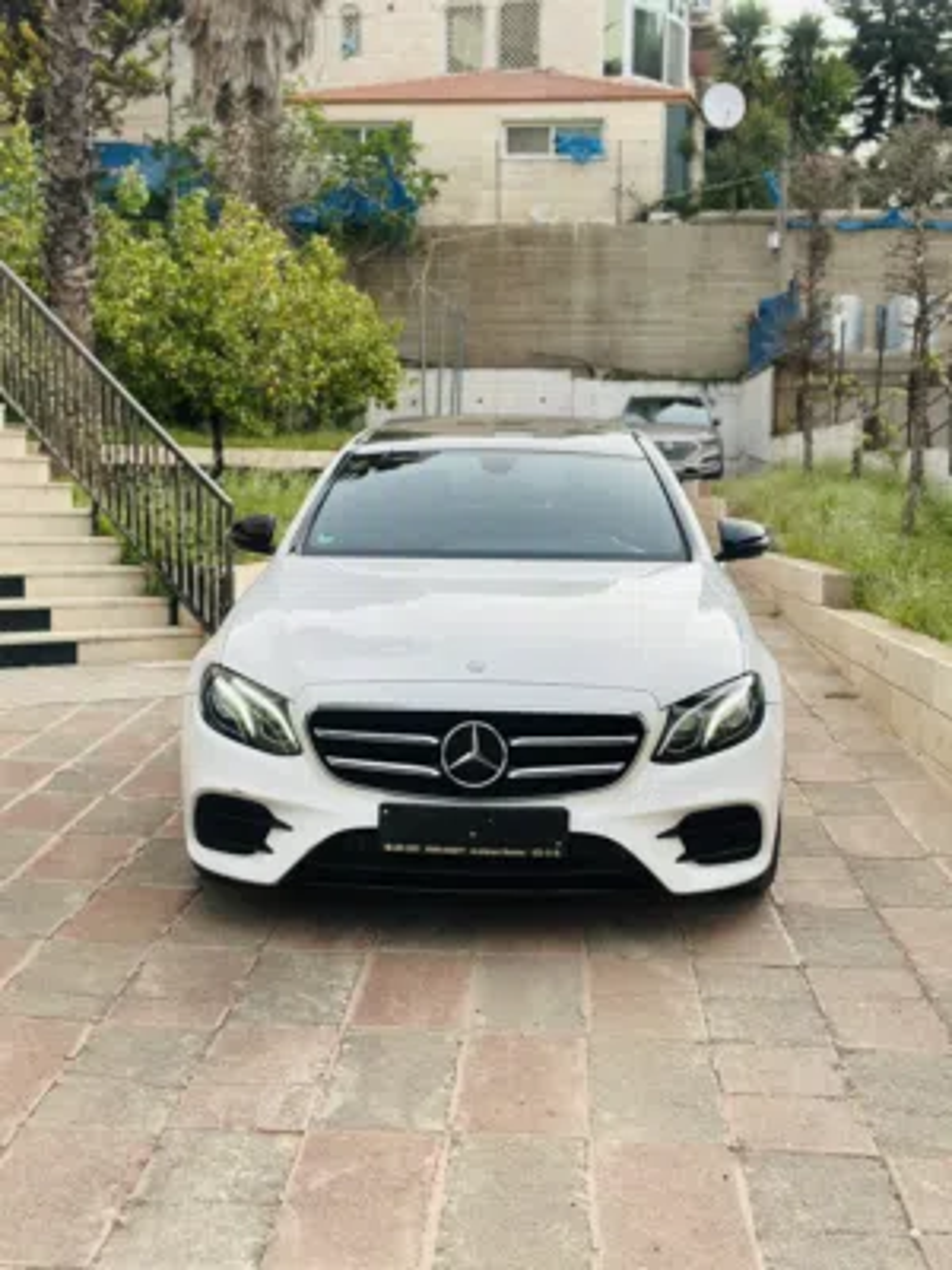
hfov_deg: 30.3
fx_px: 1760
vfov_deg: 39.7
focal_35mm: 48
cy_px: 635
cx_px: 476
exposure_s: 1/1258
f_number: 1.78
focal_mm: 6.86
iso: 80
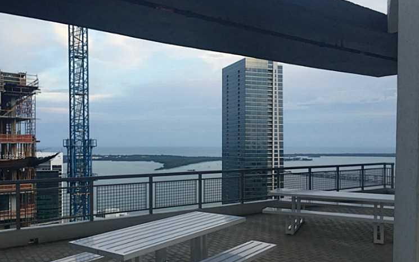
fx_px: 377
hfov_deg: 58.1
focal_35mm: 33
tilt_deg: -1.5
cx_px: 202
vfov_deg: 38.2
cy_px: 157
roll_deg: +0.0
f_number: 2.2
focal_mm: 4.15
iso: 40
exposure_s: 1/120
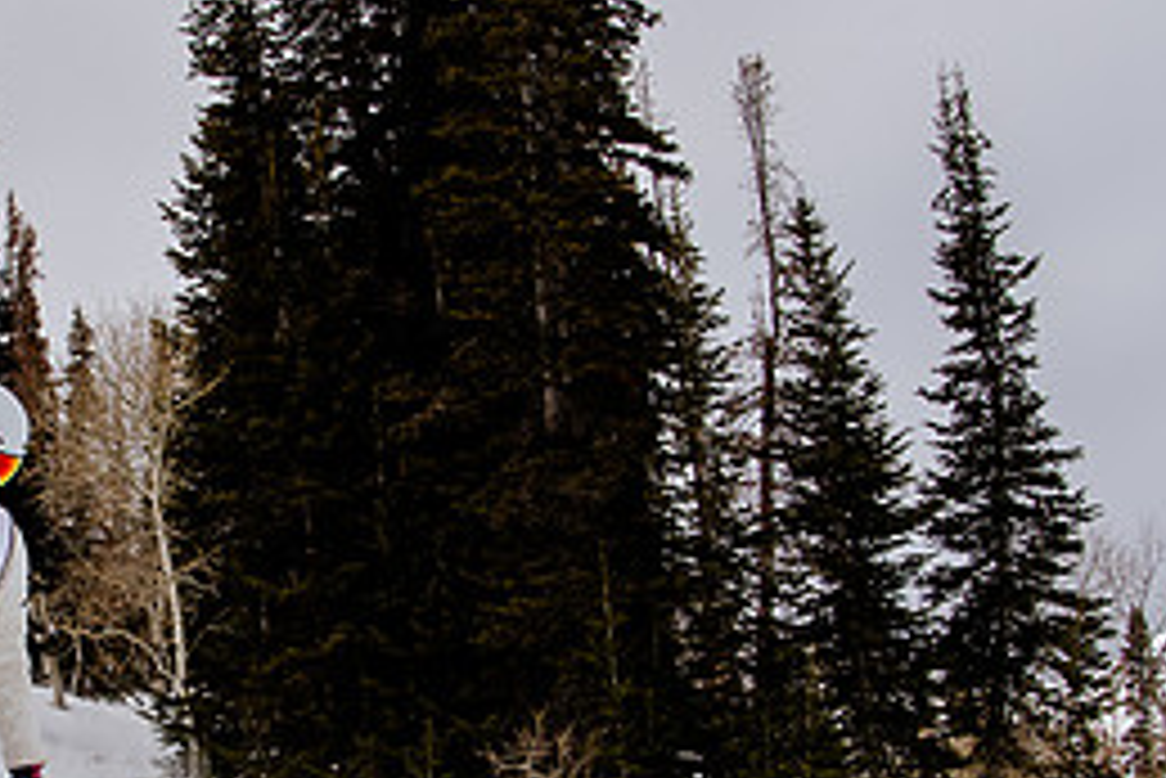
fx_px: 3143
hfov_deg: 20.6
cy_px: 559
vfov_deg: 14.1
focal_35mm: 97
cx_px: 118
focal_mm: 24
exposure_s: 1/3200
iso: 400
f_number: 5.6
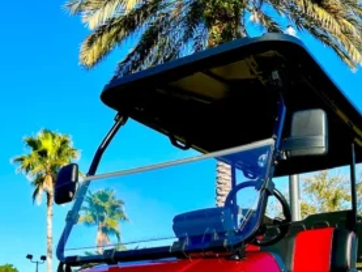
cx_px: 220
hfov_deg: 36.7
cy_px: 265
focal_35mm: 52
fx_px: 544
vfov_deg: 26.7
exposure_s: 1/3155
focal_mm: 6.86
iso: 80
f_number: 1.78
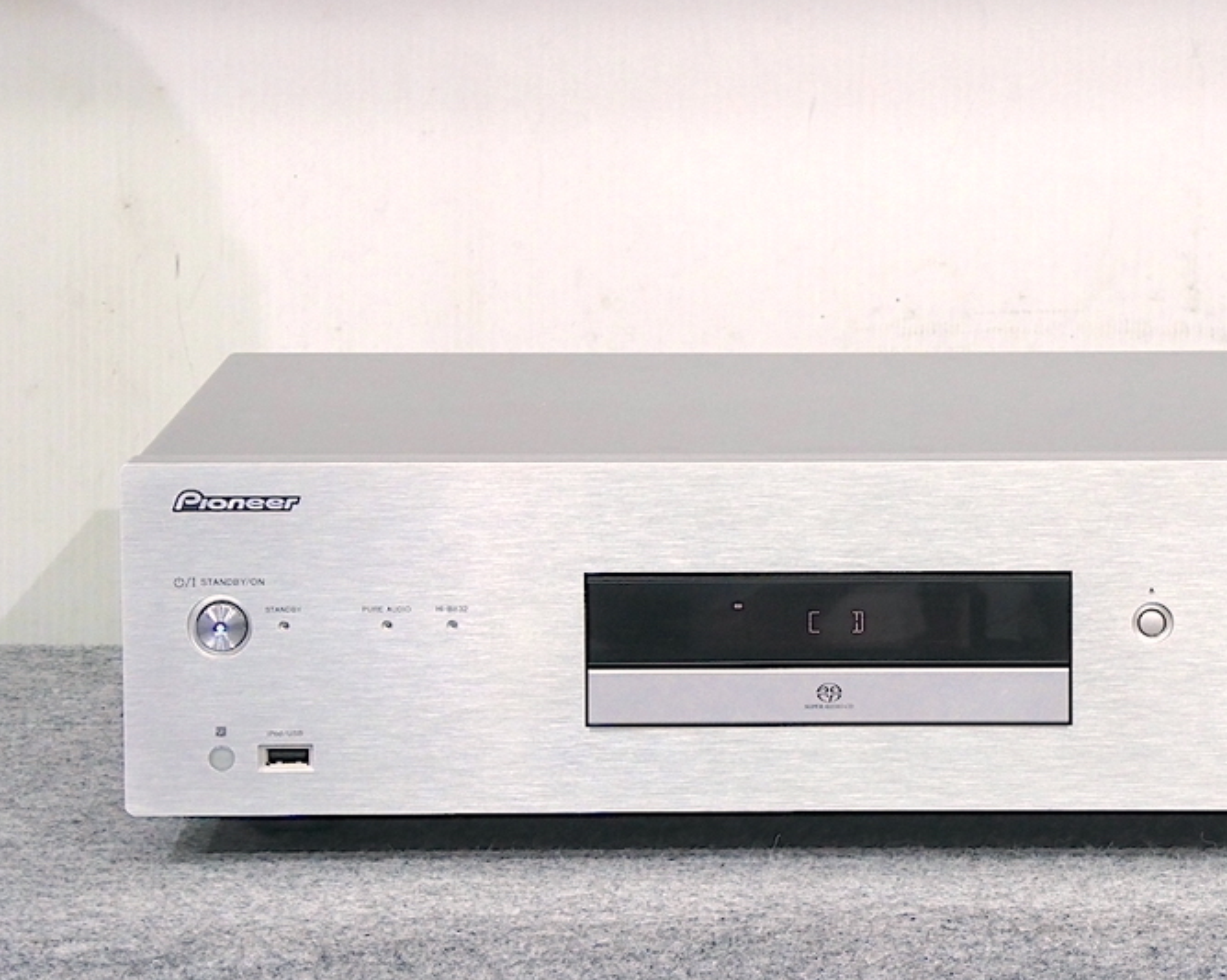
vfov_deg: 8.9
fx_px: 6317
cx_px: 827
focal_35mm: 174
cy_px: 595
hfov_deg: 11.1
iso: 200
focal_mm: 22.3
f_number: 5.2
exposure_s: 1/8
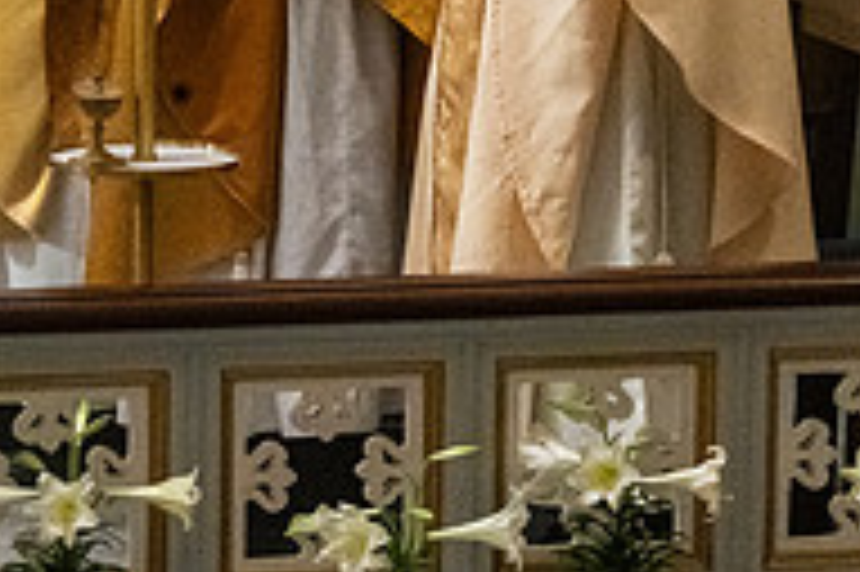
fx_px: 14703
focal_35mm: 616
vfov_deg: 2.2
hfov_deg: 3.3
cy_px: -295
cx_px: 257
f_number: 14
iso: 5000
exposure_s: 1/60
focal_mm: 200
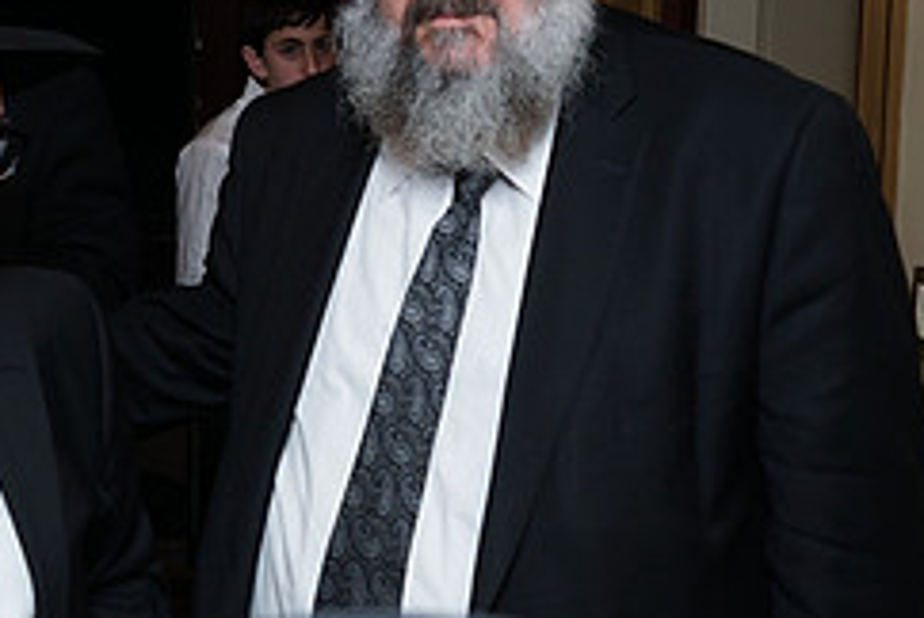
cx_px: 340
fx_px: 1722
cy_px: -21
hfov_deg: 29.9
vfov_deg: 19.7
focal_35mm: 67
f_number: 5.6
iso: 400
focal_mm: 28
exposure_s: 1/100
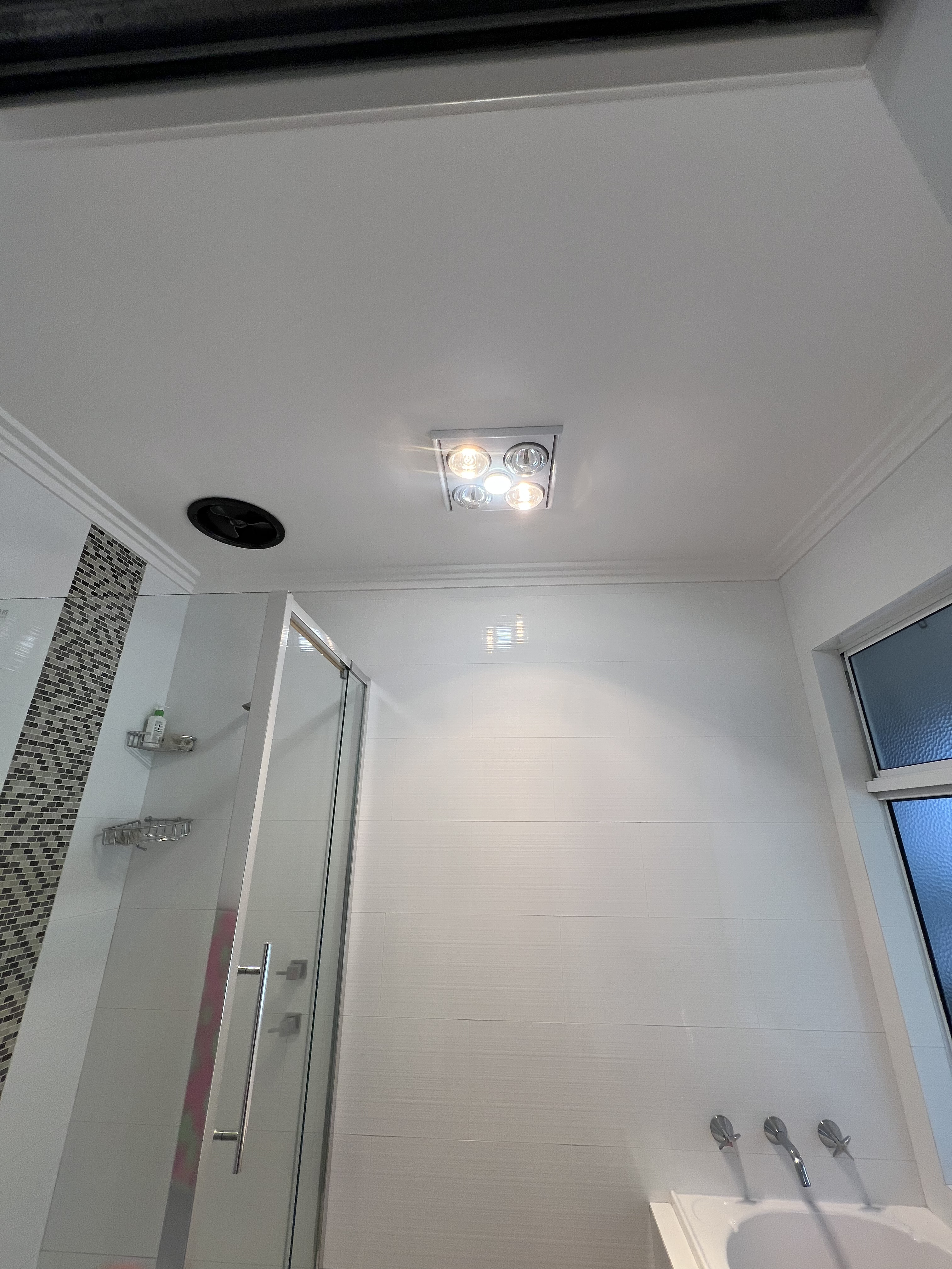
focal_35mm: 13
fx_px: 477
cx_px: 476
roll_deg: -0.1
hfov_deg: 89.9
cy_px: 634
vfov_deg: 106.2
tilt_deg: +21.2
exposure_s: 1/100
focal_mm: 1.57
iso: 40
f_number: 1.8
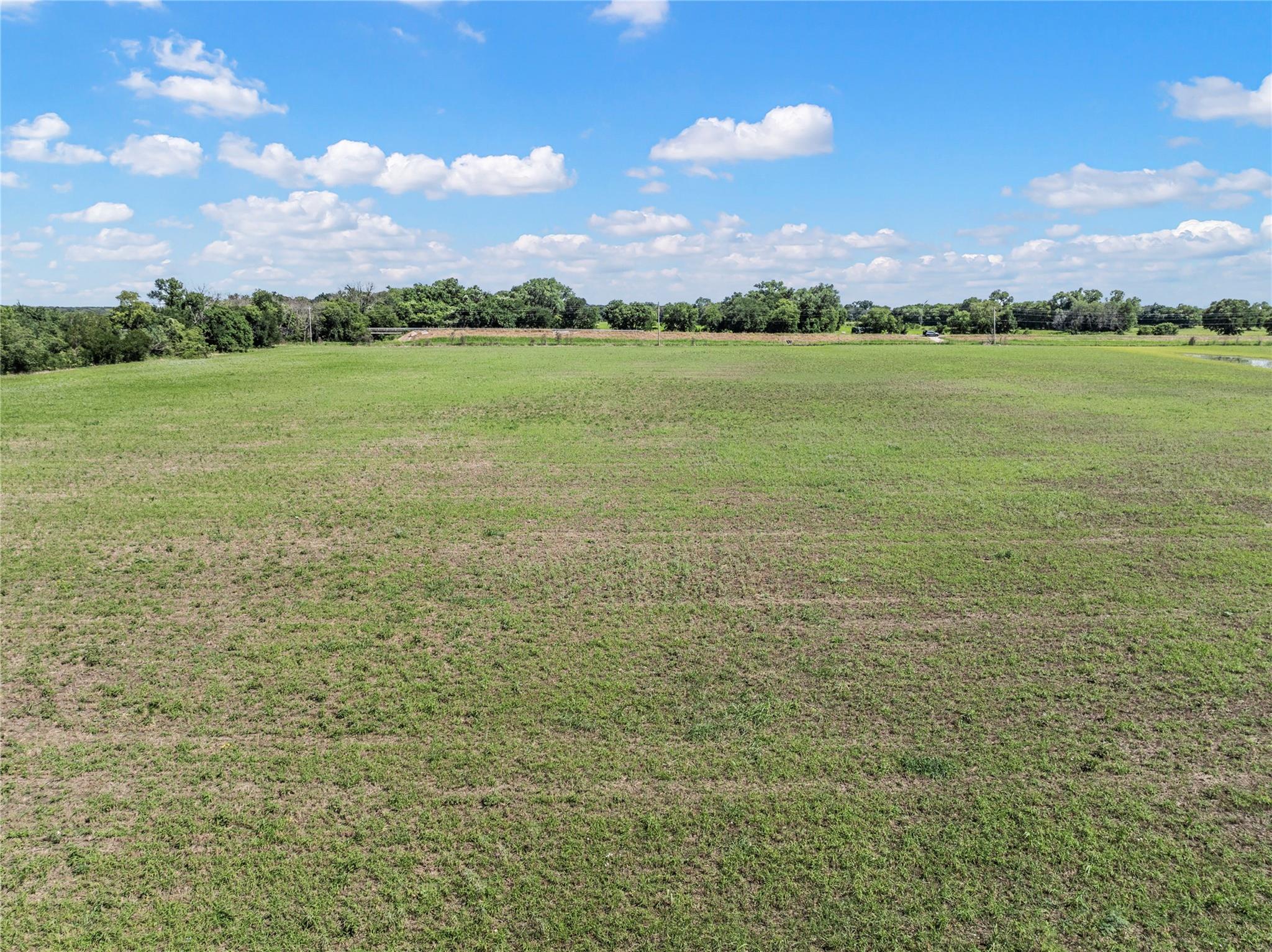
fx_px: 881
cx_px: 636
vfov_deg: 56.8
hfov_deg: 71.6
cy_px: 476
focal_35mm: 24
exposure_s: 1/3200
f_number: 2.8
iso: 100
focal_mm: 12.29
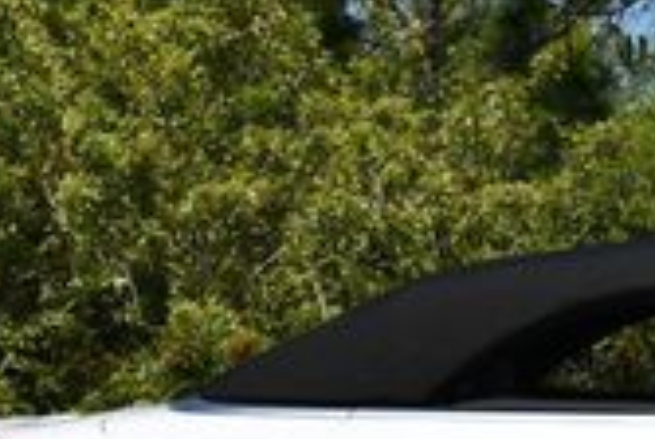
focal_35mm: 230
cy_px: 267
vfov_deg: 6.0
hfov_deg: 8.7
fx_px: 4192
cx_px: 953
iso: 100
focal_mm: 30
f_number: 9
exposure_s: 1/320
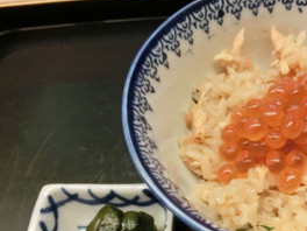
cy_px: 172
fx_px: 364
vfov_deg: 34.4
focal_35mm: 41
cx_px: 243
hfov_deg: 43.7
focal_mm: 4.24
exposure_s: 1/60
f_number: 3
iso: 400
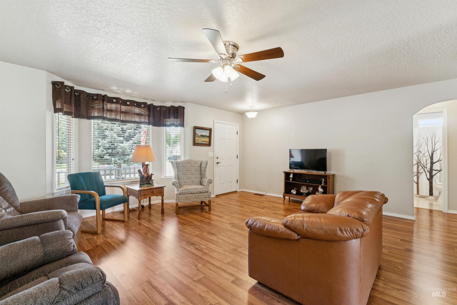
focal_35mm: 16
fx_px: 201
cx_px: 228
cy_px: 152
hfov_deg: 97.5
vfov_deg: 74.4
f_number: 13
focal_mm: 15.8
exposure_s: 1/10
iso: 400
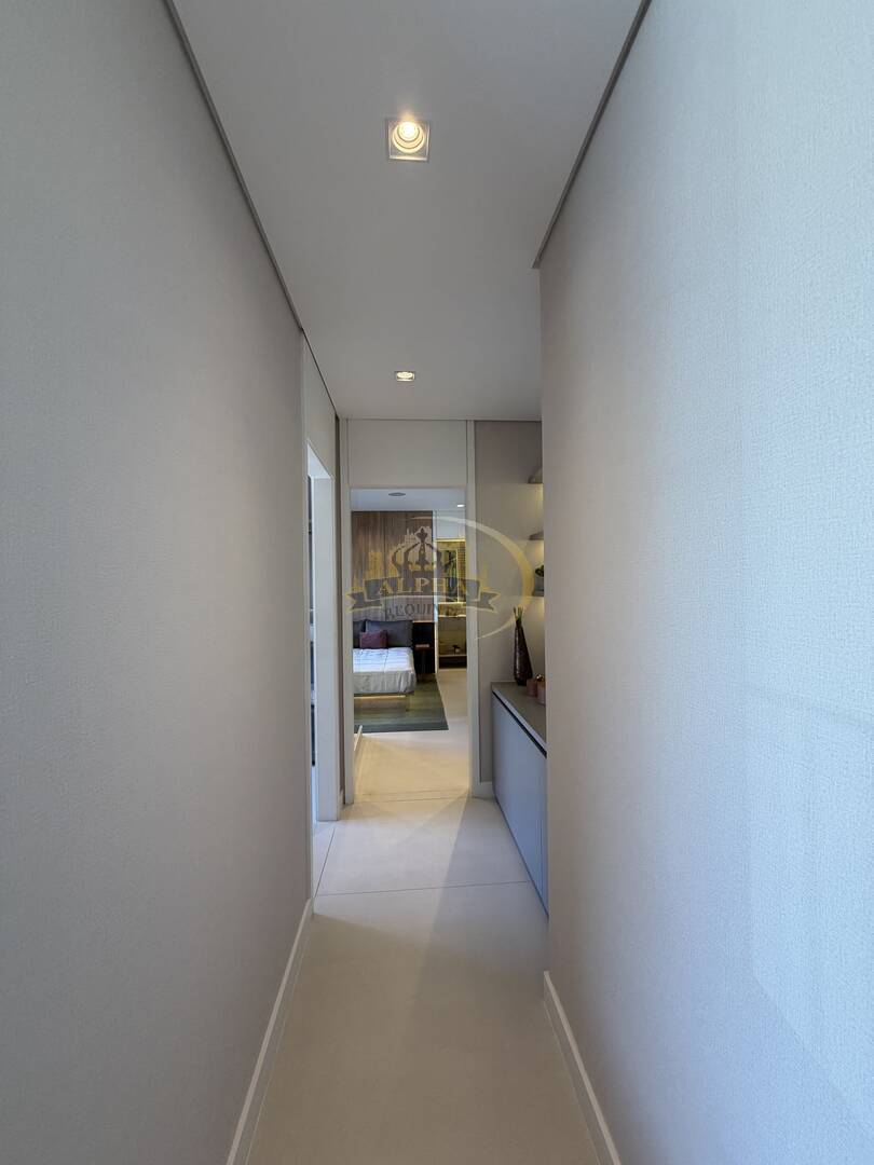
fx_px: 471
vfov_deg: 102.1
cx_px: 437
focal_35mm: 14
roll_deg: +0.4
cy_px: 582
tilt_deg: +0.3
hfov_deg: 85.7
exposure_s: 1/120
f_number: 2.2
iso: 160
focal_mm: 2.22
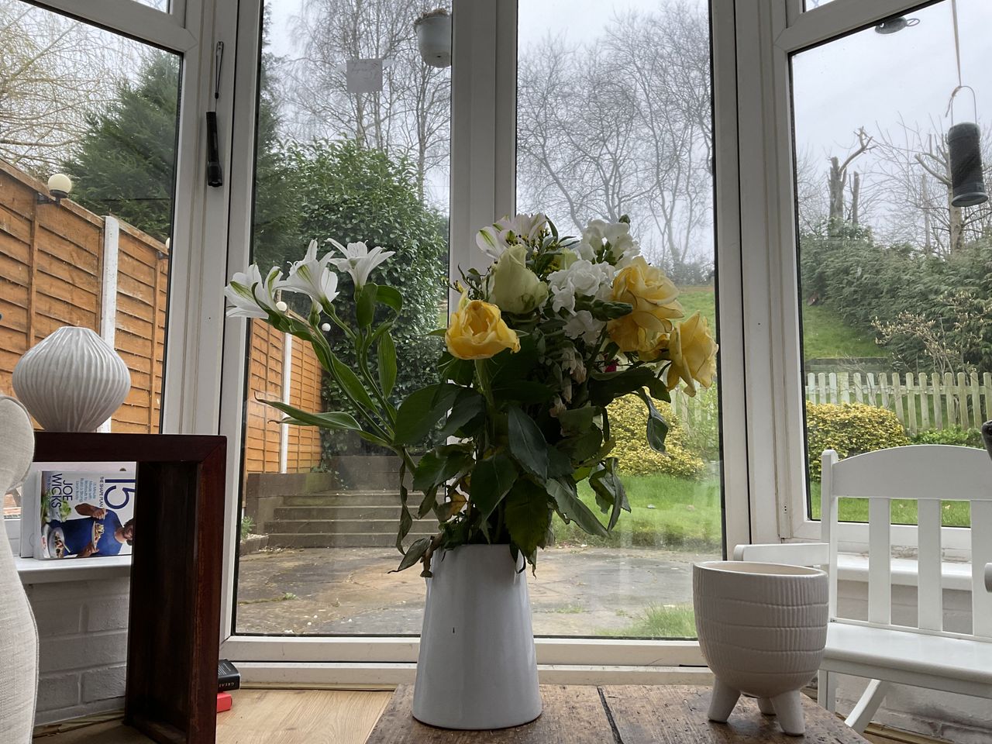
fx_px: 831
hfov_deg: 61.7
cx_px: 496
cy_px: 372
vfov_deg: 48.2
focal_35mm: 29
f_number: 1.8
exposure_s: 1/120
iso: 40
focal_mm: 3
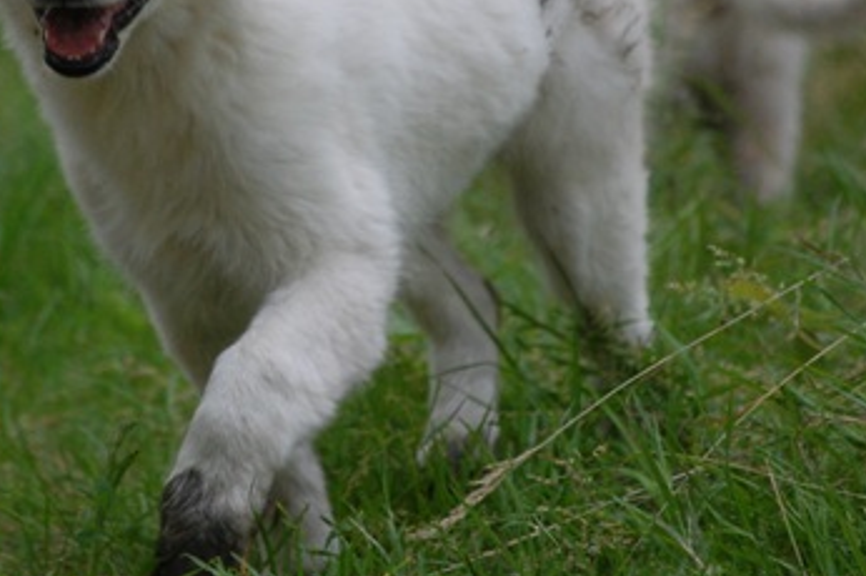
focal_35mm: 444
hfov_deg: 4.6
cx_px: 283
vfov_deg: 3.1
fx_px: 10670
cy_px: 103
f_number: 5.3
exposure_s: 1/400
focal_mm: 160
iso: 800
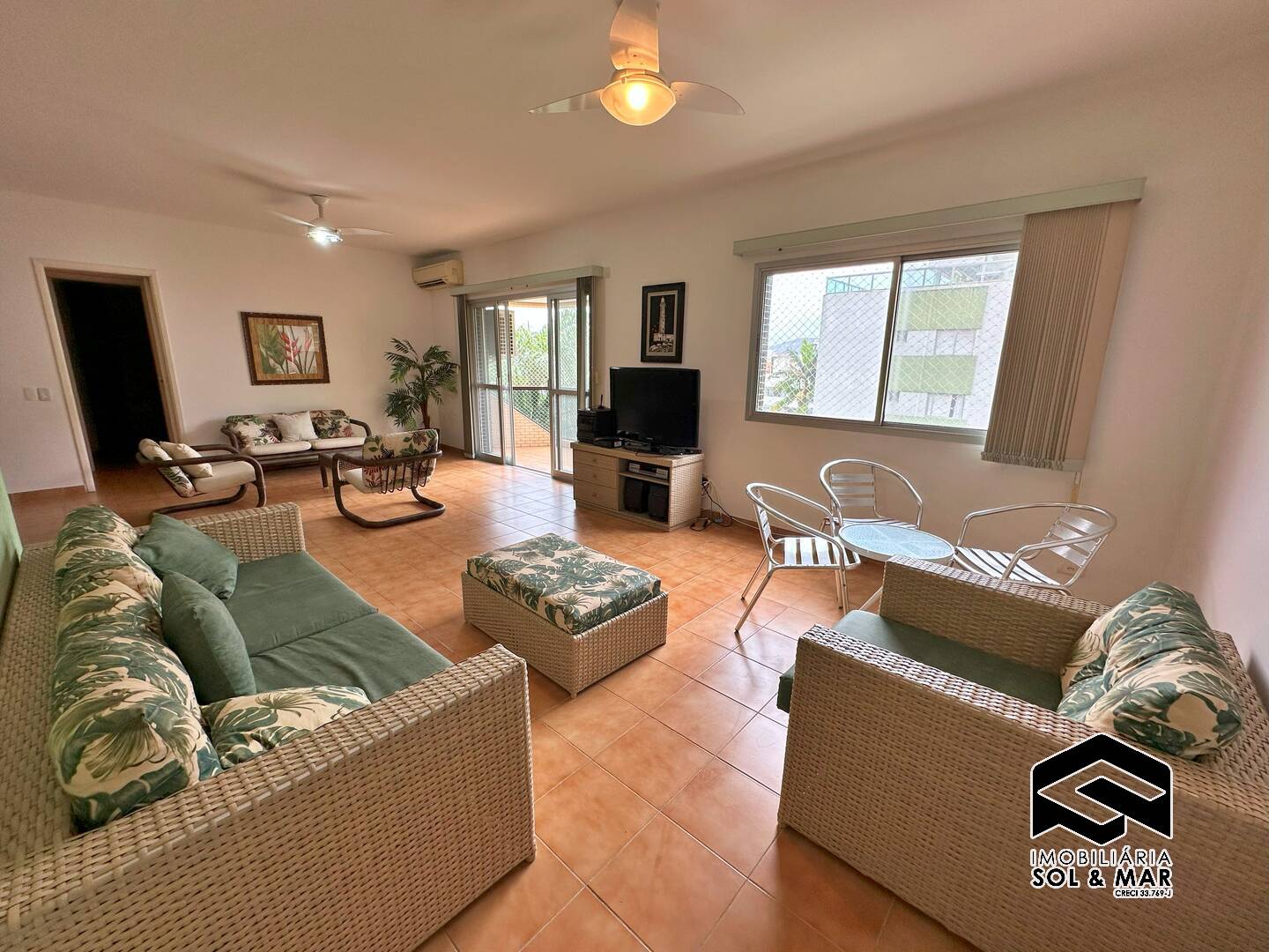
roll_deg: -1.0
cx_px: 634
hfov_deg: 102.1
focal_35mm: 14
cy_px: 476
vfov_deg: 85.7
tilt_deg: -12.9
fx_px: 513
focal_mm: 2.22
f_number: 2.2
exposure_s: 1/120
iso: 64
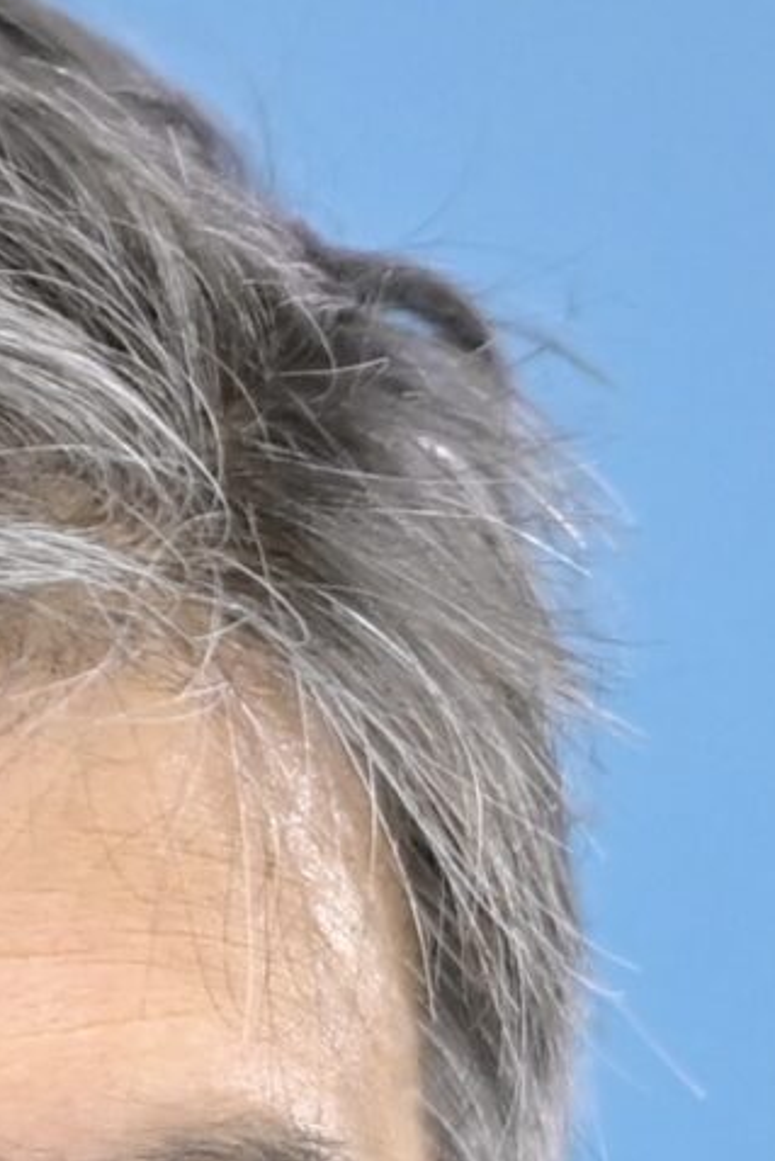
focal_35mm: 990
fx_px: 31943
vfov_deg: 2.1
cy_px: 1797
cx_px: -709
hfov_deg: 1.4
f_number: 2.8
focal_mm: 185
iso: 4000
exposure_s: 1/400
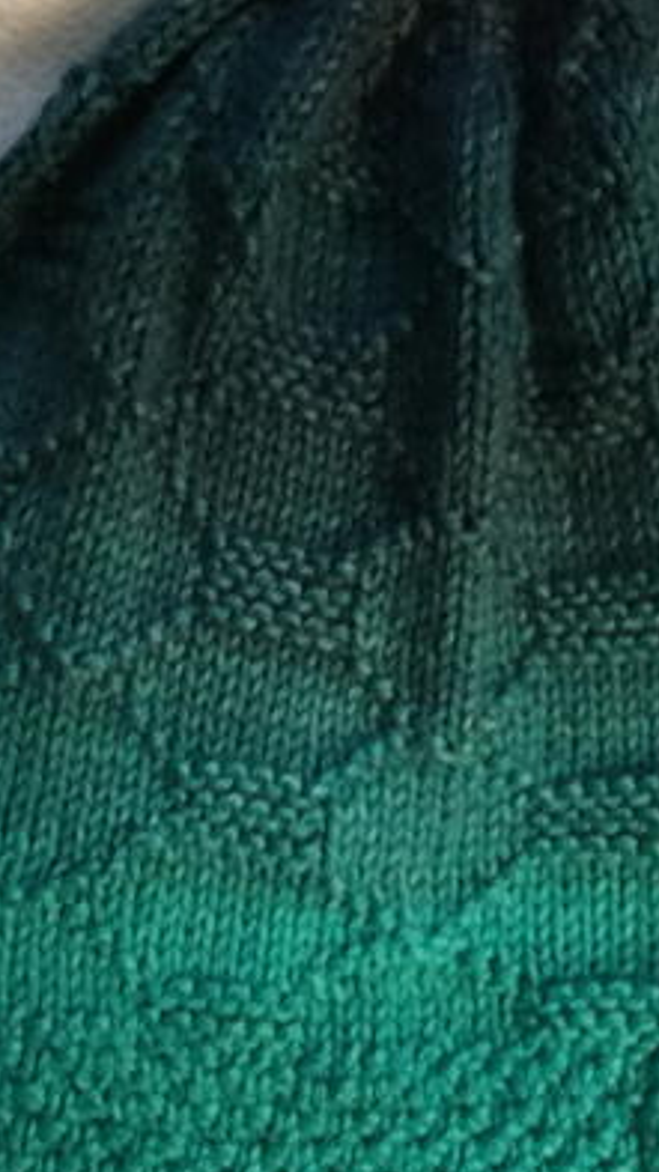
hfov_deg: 21.8
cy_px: 570
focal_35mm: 55
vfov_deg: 37.8
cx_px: 304
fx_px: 1709
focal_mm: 3.3
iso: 250
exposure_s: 1/15
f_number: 2.4
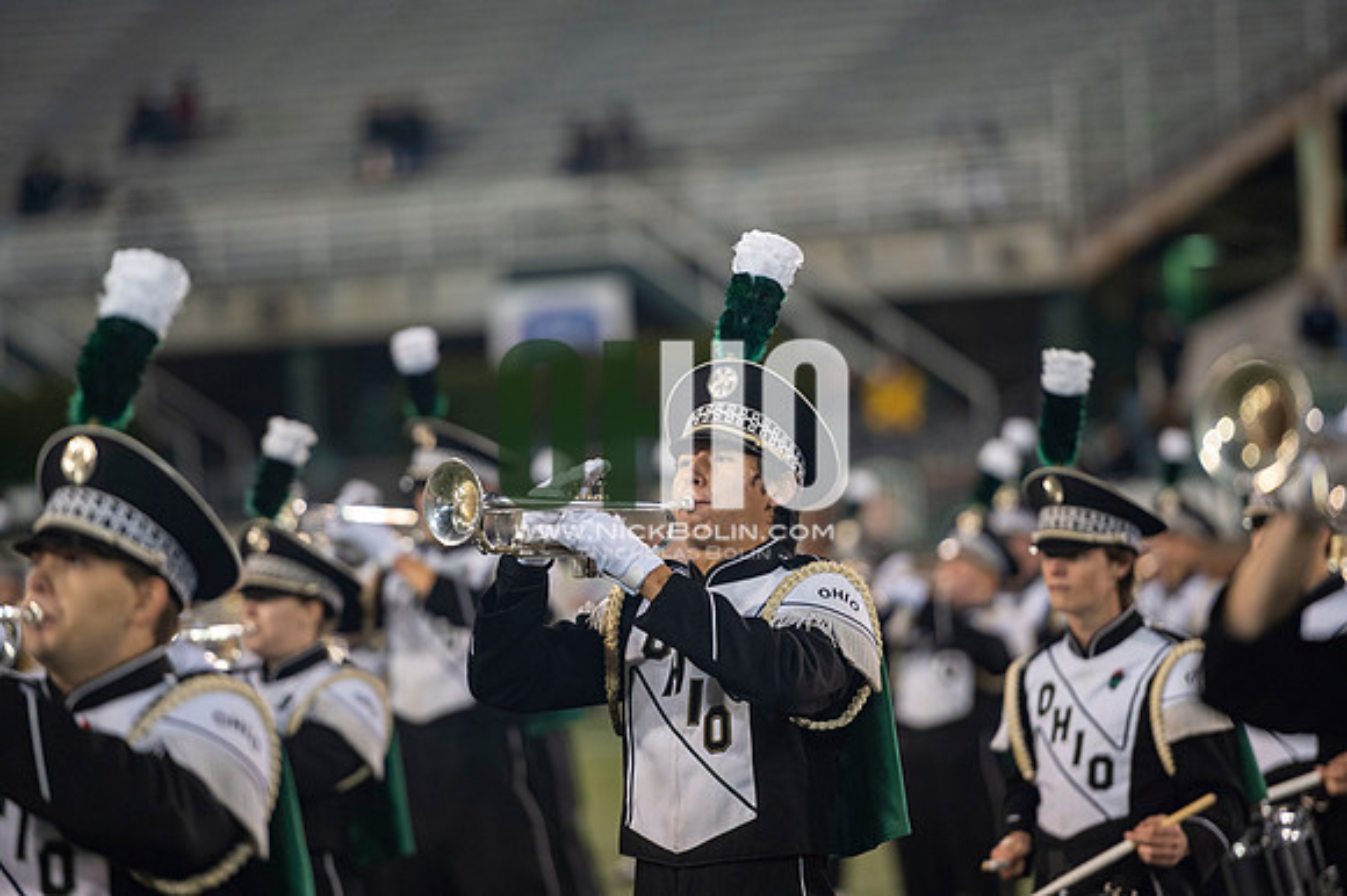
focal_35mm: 200
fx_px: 7479
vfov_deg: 6.9
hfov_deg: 10.3
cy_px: 448
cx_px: 674
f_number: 2.8
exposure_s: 1/500
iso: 1000
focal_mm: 200
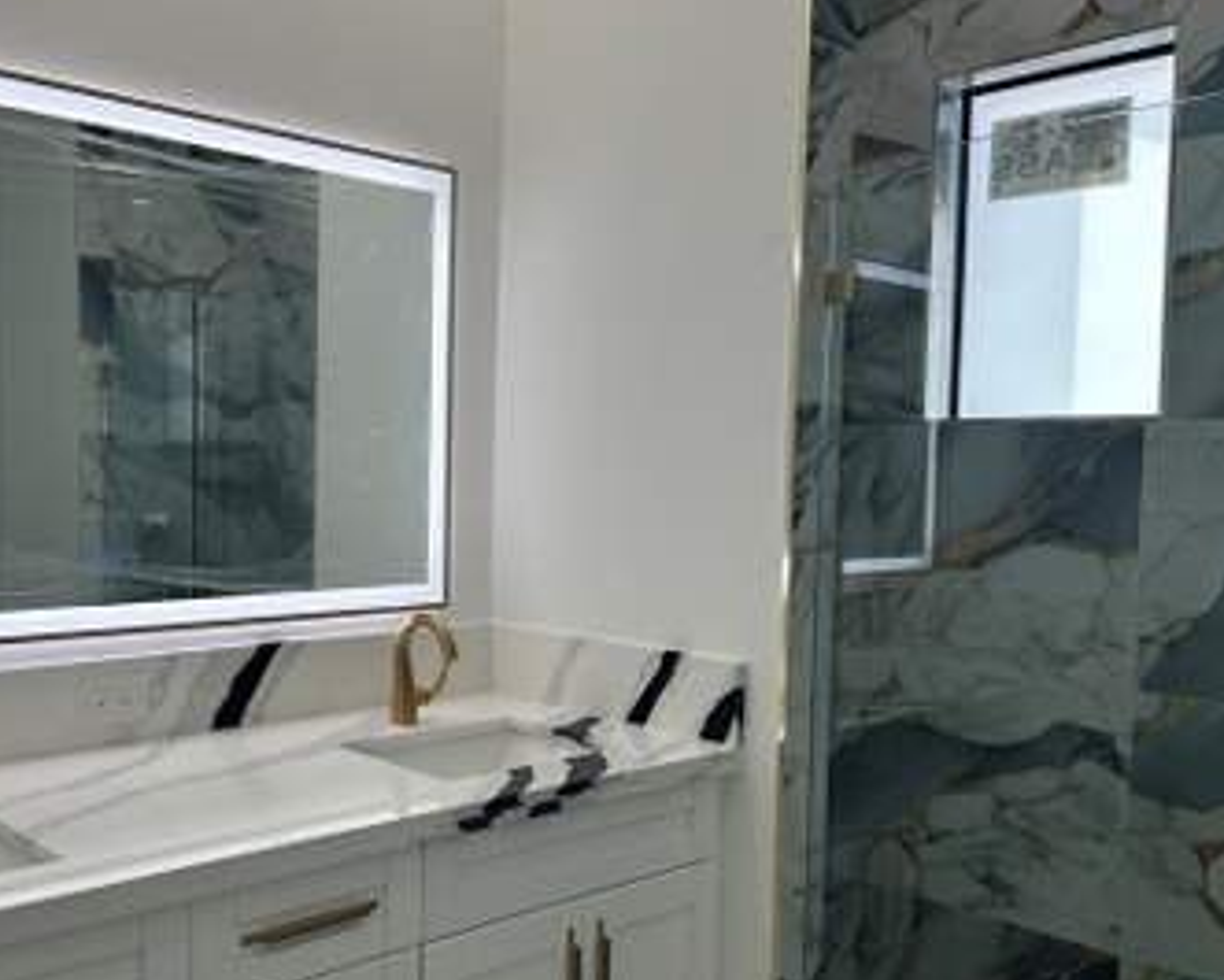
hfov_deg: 51.4
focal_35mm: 34
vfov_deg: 43.3
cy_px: 544
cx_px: 370
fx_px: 1232
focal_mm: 6.86
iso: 80
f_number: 1.78
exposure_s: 1/298
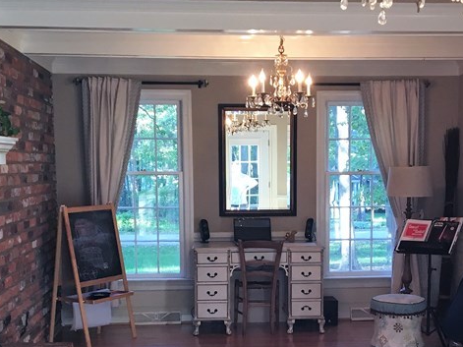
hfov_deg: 30.7
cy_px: 279
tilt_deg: -7.2
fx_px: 842
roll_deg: -0.9
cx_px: 269
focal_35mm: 63
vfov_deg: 22.9
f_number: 2.2
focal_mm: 4.15
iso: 50
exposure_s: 1/30
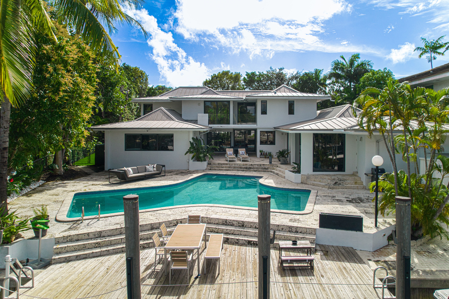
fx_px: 274
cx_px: 224
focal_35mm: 22
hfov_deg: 78.6
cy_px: 150
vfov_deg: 57.2
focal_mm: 8.38
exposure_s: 1/100
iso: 100
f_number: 2.8
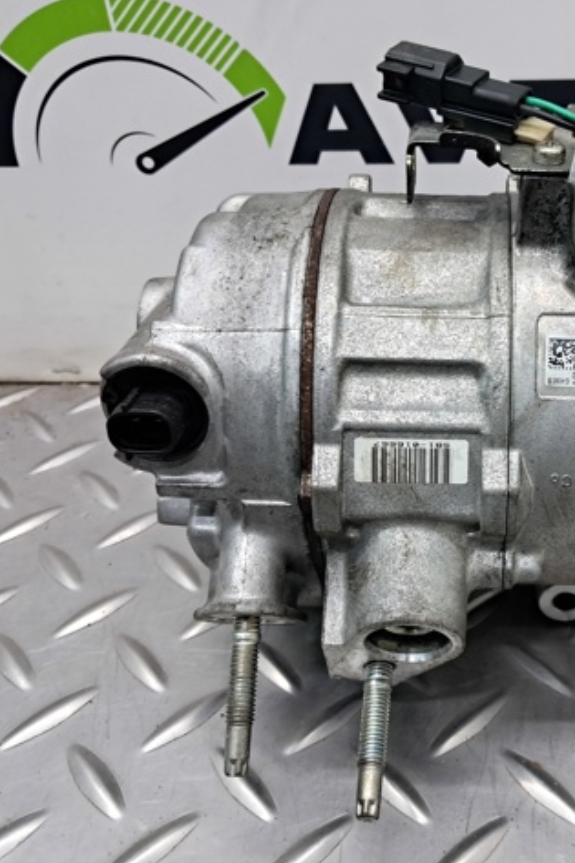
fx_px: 911
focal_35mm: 38
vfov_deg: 50.7
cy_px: 428
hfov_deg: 33.8
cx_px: 476
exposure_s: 1/50
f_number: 1.8
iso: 125
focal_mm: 4
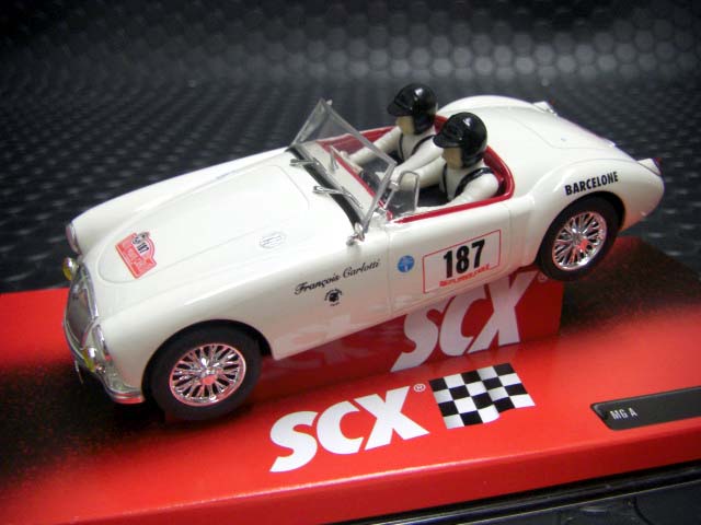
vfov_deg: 37.7
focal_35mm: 38
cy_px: 262
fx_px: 770
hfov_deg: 49.0
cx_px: 350
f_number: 3.4
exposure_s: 1/40
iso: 200
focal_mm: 6.3
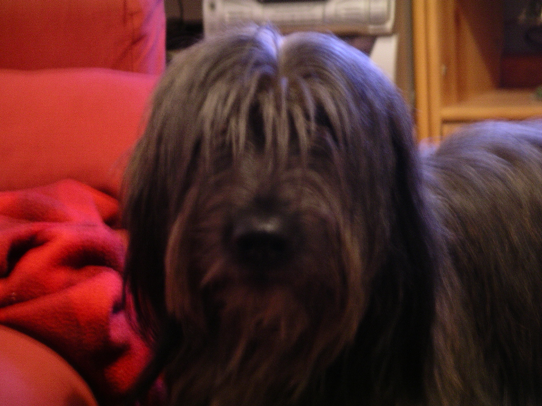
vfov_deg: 9.5
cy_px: 203
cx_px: 271
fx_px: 2443
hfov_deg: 12.7
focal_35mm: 156
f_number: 4.4
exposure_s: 1
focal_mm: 32.5
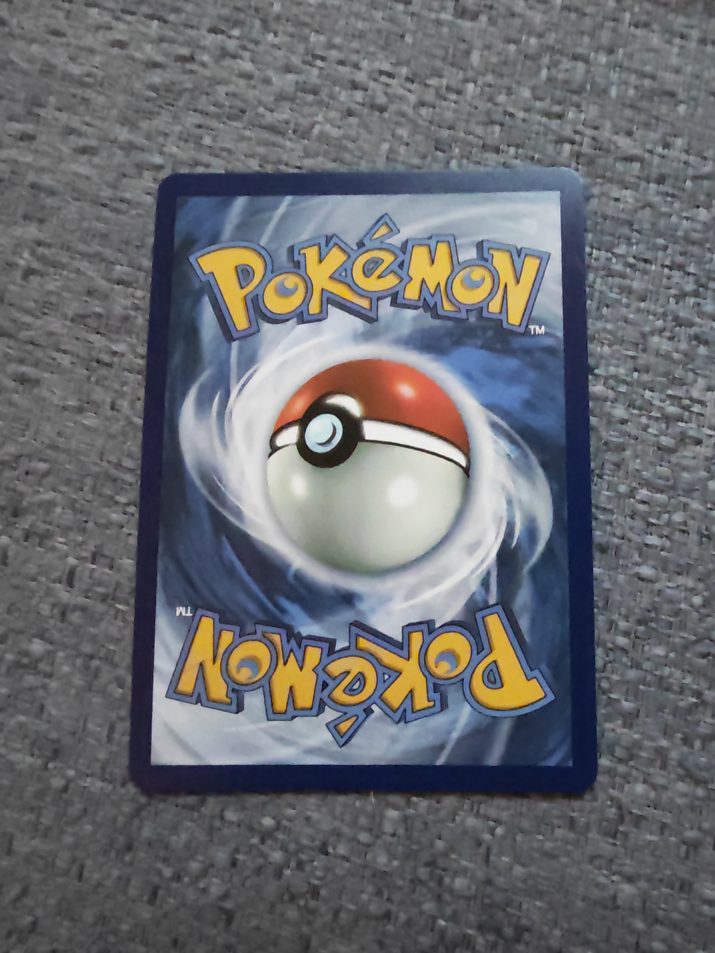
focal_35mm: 23
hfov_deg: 58.9
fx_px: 633
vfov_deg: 73.9
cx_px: 358
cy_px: 476
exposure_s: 1/17
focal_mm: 1.82
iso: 3200
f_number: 2
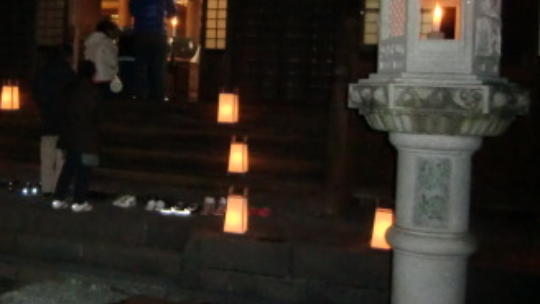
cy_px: 74
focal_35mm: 51
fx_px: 731
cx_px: 138
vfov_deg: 23.3
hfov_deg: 39.5
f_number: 3.2
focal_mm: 4.3
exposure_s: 1/8
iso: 400
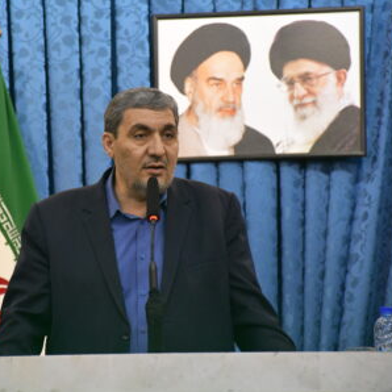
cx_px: 116
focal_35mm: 235
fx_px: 3011
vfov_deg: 7.4
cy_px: 196
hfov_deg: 7.4
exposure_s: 1/125
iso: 3200
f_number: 5.6
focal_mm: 122
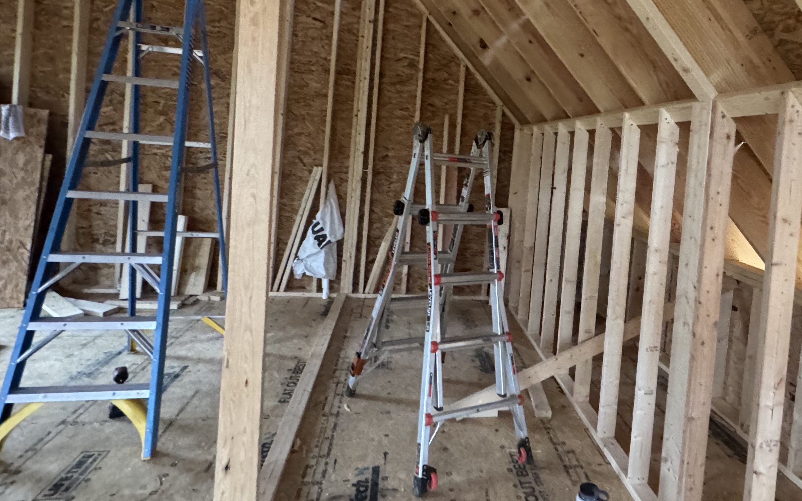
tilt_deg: -1.6
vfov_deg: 48.6
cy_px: 173
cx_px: 535
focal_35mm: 25
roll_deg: -0.9
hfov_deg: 70.4
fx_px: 546
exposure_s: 1/60
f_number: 2.2
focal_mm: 2.22
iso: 1000
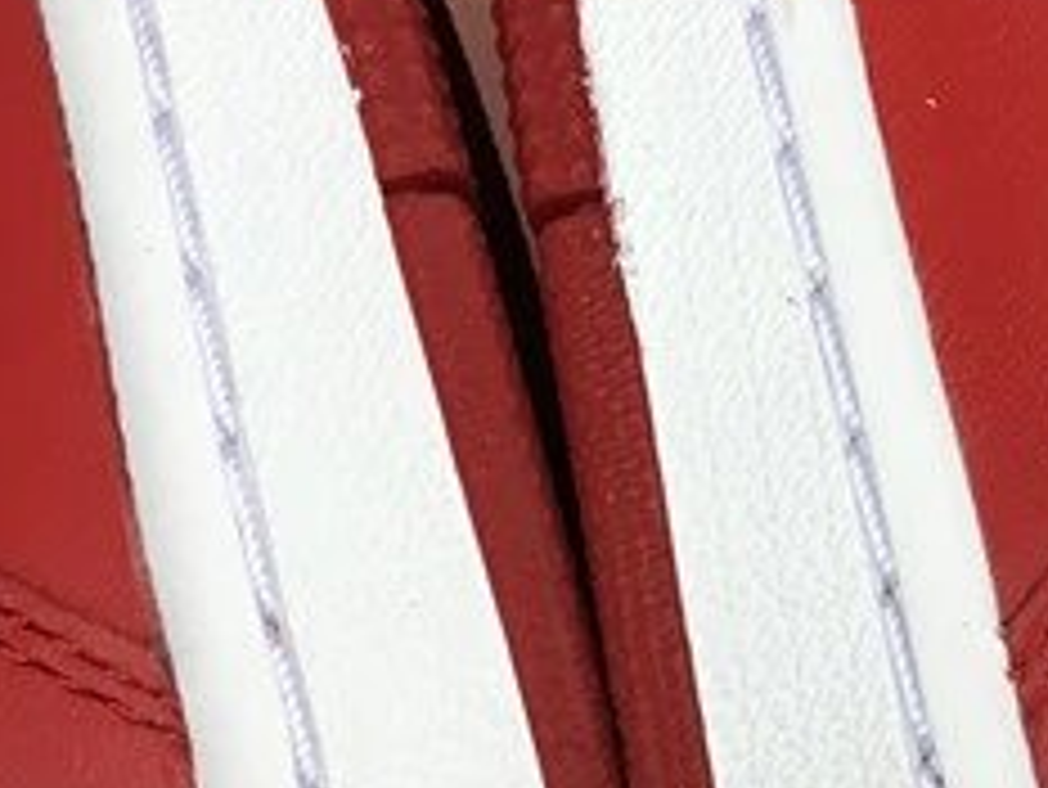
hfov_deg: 17.3
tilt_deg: -55.3
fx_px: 3181
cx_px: 1444
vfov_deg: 14.1
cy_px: 545
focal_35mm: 105
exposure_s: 1/100
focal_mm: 3.3
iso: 25
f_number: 2.4
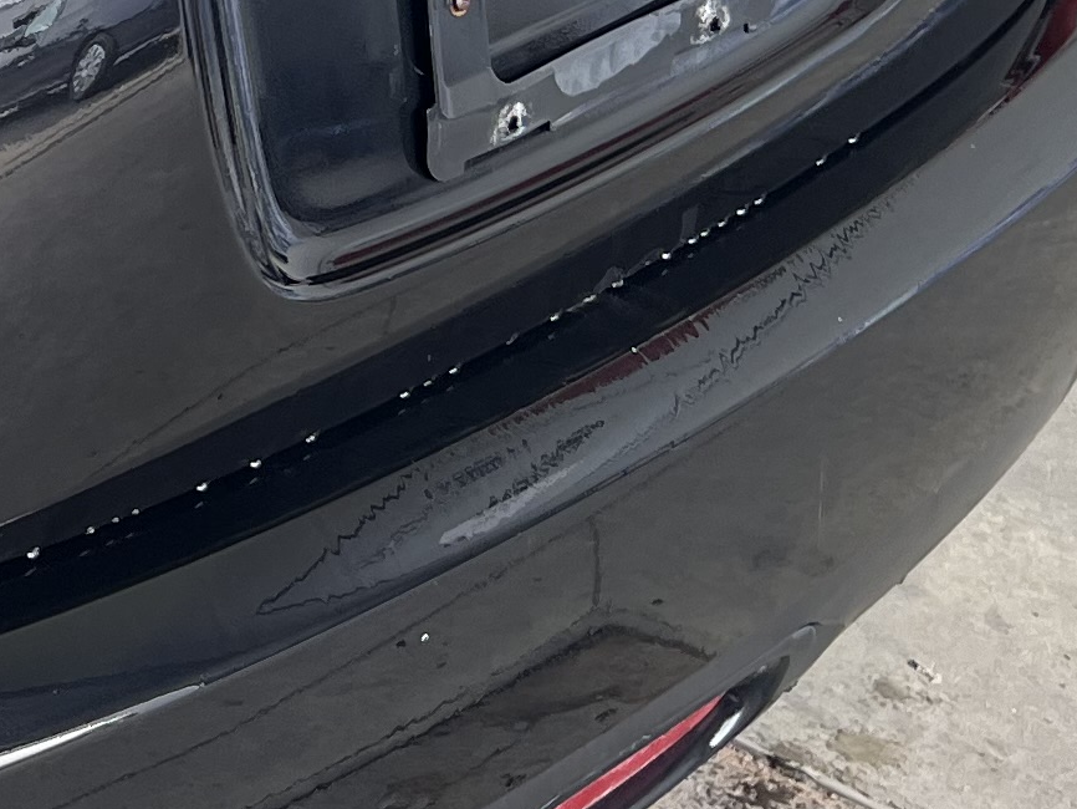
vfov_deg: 12.0
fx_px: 3766
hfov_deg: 14.8
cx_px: -684
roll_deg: +0.2
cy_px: -91
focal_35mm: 121
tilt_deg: -20.8
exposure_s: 1/121
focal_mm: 5.7
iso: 64
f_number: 1.5
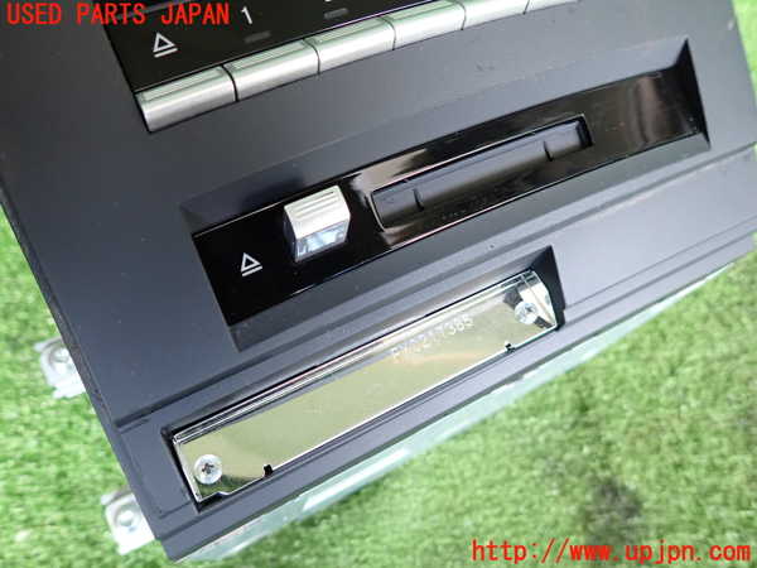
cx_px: 378
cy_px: 284
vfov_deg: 54.9
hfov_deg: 69.4
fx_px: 547
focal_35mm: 25
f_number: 2
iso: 250
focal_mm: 4.5
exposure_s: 1/40
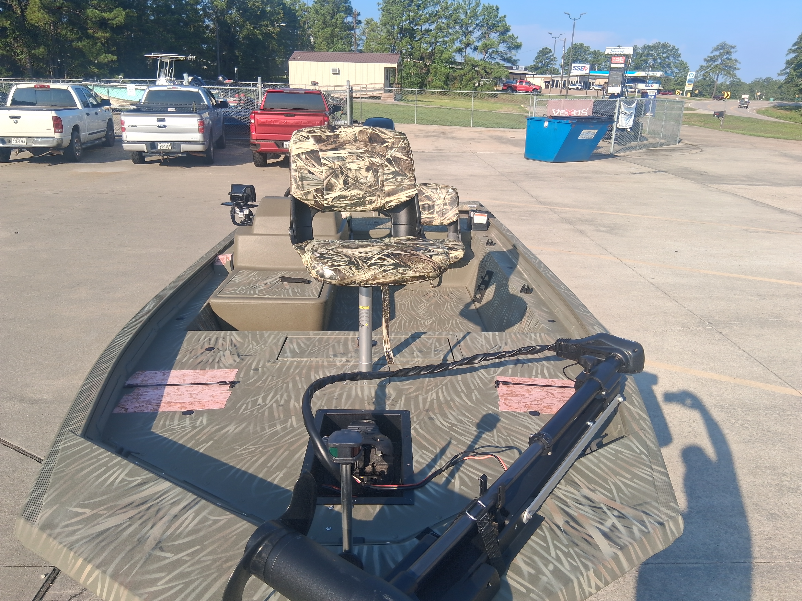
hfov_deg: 67.3
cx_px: 401
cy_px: 300
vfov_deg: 53.1
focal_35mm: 26
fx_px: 602
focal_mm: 3.98
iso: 25
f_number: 1.8
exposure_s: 1/404
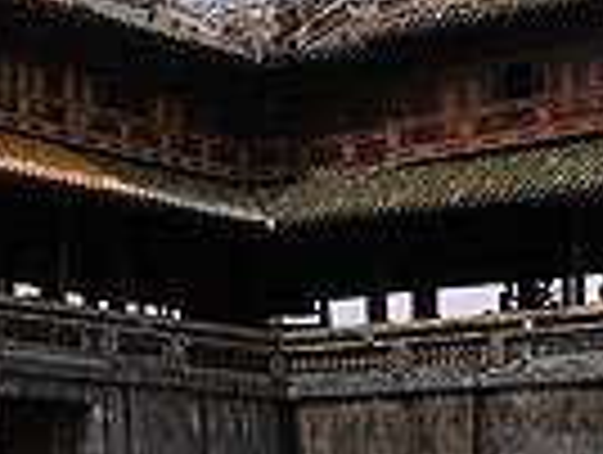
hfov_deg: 15.6
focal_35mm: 124
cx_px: 18
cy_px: 247
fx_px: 2164
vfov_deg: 12.0
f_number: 5.6
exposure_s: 1/314
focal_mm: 7.8
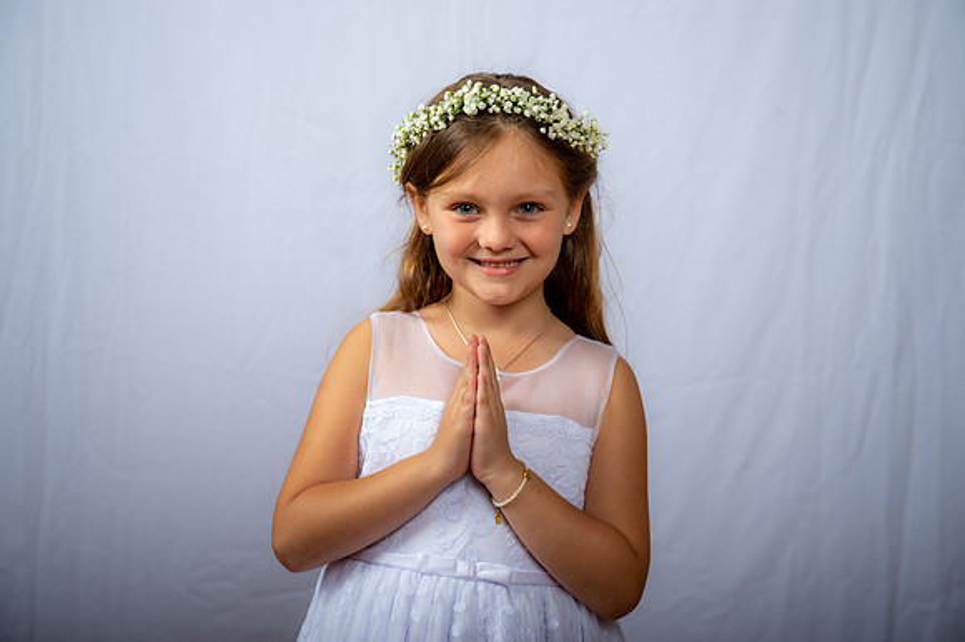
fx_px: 1768
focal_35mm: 66
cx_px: 482
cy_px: 321
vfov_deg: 20.6
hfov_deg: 30.5
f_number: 6.3
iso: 250
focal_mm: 66
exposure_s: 1/200
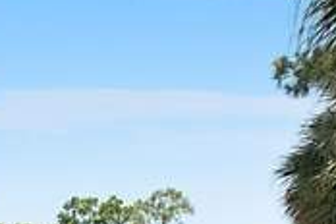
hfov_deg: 21.3
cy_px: 335
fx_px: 644
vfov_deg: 17.7
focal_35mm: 69
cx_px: -241
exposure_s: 1/1600
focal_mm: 10
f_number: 7.1
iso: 1250
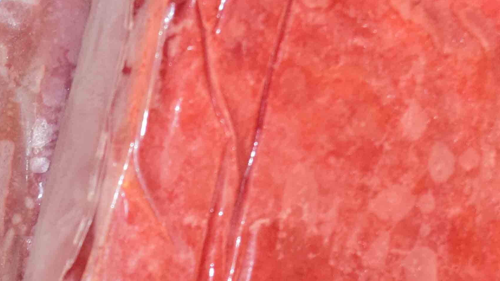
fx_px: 2307
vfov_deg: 6.9
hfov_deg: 12.0
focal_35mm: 174
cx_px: -154
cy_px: 443
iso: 800
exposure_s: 1/60
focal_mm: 32
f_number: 10
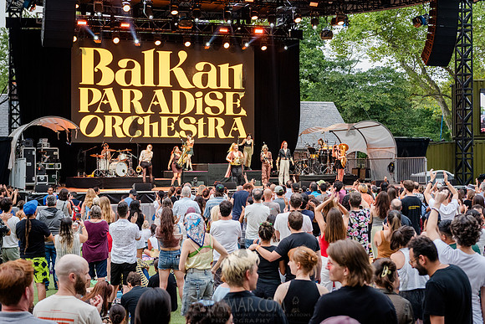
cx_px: 242
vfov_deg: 22.6
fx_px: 811
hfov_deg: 33.3
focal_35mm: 60
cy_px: 162
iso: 2000
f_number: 4
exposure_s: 1/250
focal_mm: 60
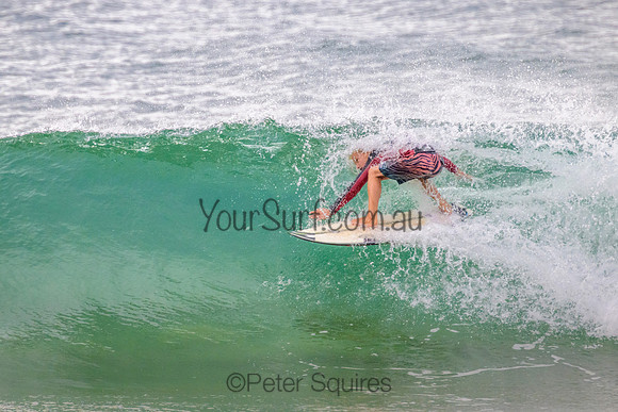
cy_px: 153
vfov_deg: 1.4
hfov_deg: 2.0
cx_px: 265
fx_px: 17286
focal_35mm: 1007
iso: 2800
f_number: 11
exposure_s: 1/2000
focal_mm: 800
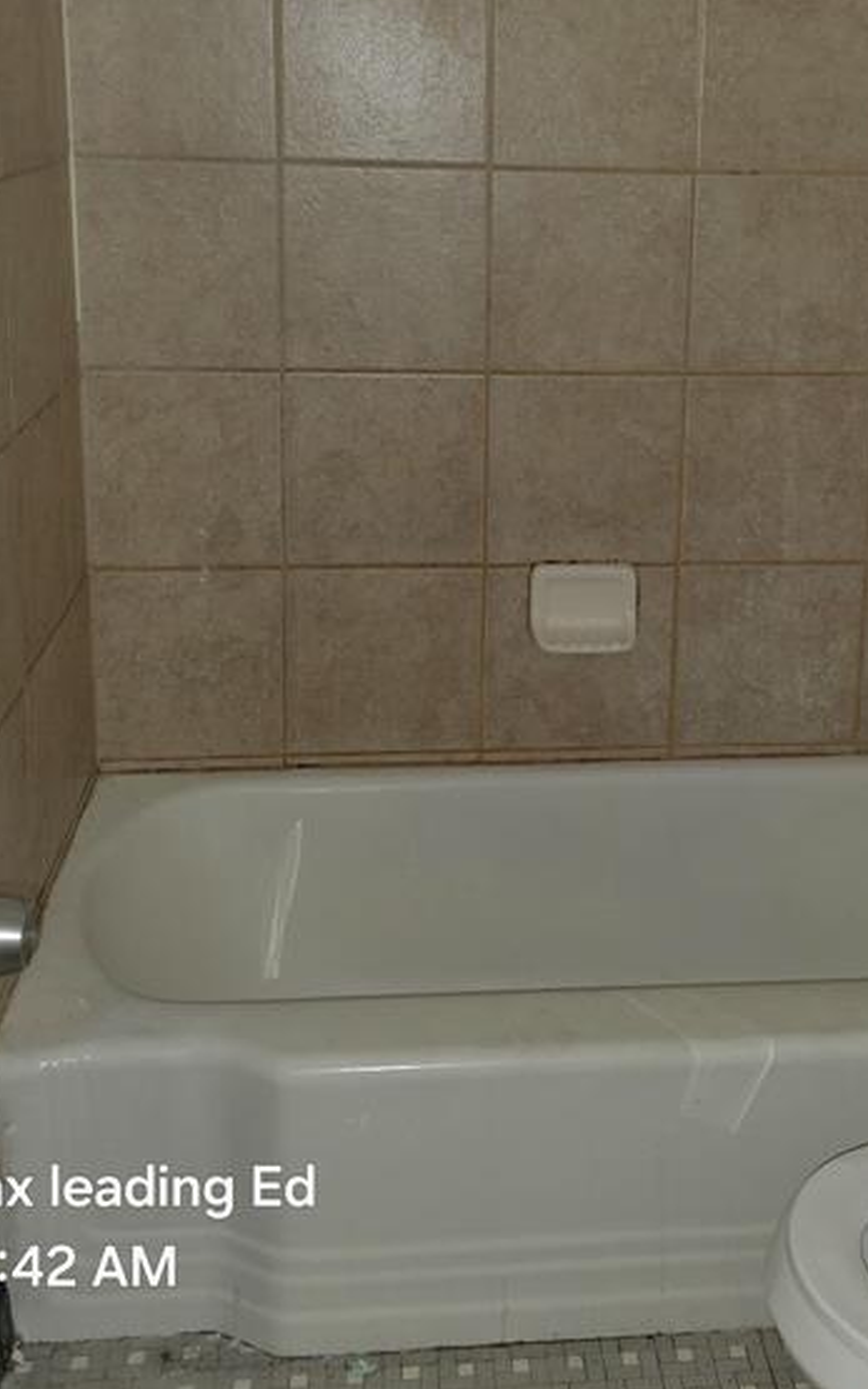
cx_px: 580
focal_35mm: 45
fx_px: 1703
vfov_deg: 43.7
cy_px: 458
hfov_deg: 28.4
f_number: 1.7
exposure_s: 1/23.1
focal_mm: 6.3
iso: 125
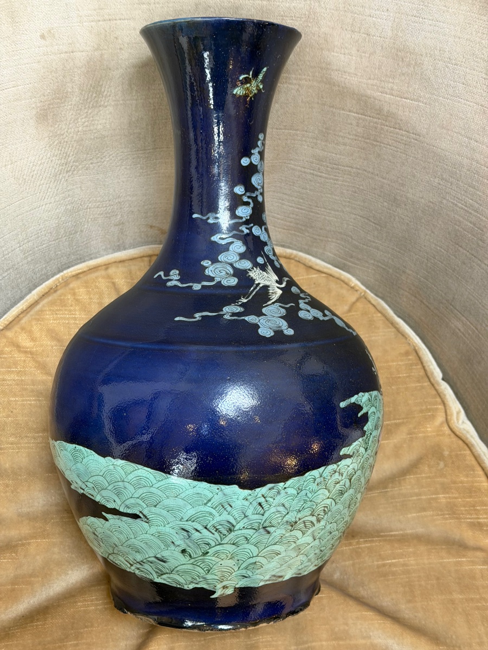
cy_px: 325
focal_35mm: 48
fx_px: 902
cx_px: 244
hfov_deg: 30.3
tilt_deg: -65.6
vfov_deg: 39.7
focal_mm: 6.76
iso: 200
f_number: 1.78
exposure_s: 1/50
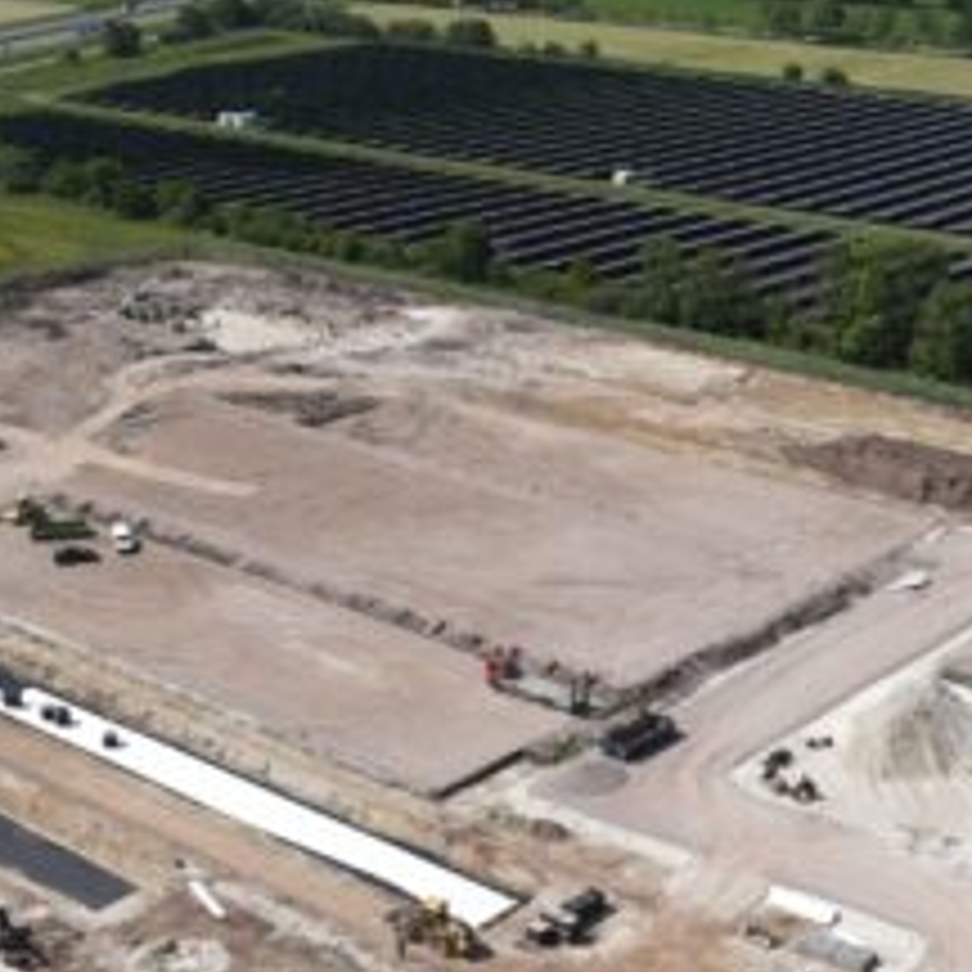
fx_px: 1874
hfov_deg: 29.0
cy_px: 684
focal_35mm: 59
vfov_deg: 28.8
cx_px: 392
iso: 100
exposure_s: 1/725
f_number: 2.8
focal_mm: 4.5
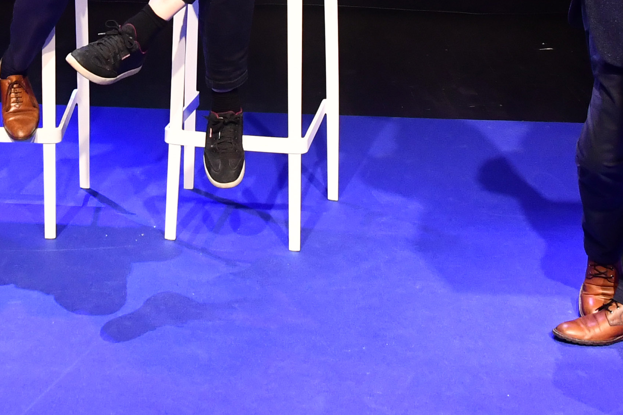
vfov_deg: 15.8
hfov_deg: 25.3
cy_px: -214
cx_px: 141
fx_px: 1367
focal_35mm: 79
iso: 1600
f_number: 5.6
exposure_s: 1/60
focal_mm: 16
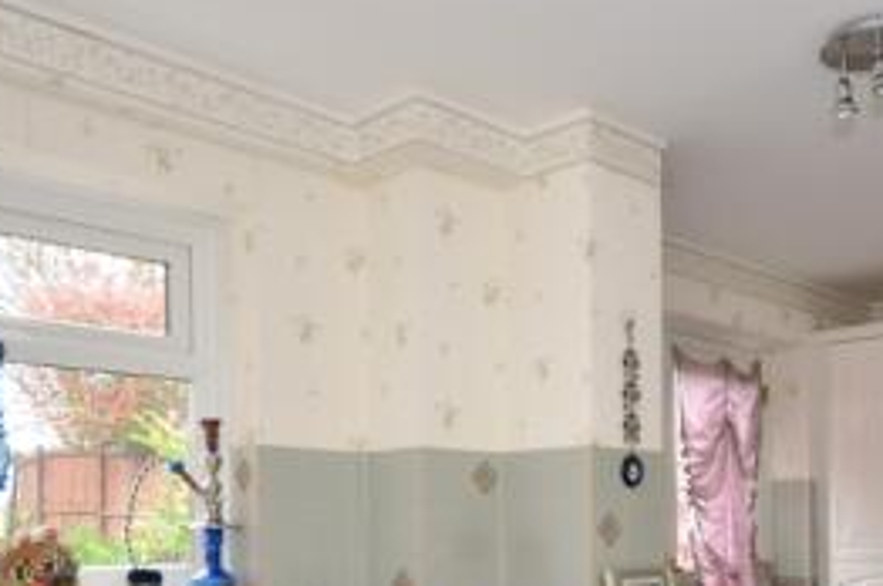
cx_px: 623
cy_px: 505
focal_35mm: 41
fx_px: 1011
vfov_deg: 31.2
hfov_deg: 46.1
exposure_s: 1/50
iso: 200
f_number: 4.2
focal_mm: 11
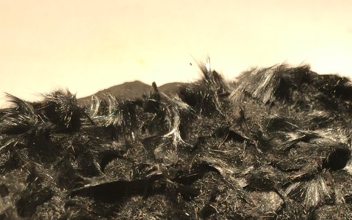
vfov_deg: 16.7
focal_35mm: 75
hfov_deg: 27.3
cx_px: 238
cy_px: 259
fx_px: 719
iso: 50
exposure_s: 1/120
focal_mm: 4.15
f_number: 2.2
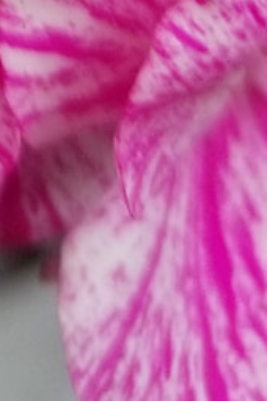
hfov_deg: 7.4
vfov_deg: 9.5
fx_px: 1891
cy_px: -785
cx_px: -437
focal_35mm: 170
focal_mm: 4.25
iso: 50
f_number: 1.7
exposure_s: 1/241
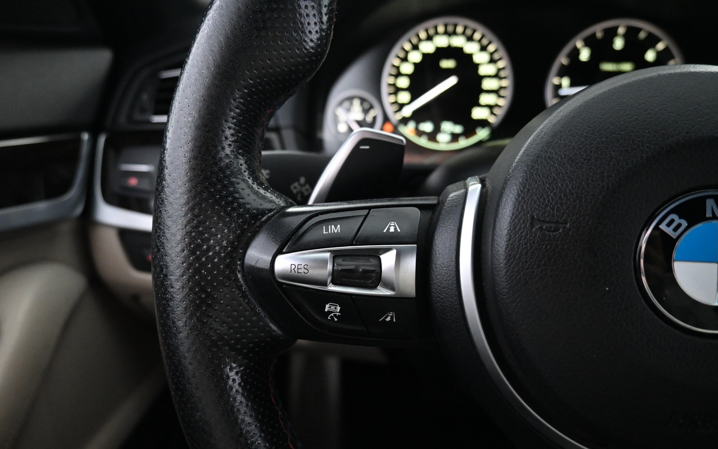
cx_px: 352
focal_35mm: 25
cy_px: 238
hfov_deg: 72.5
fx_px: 489
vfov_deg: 49.3
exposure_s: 1/60
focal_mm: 16
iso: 4000
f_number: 4
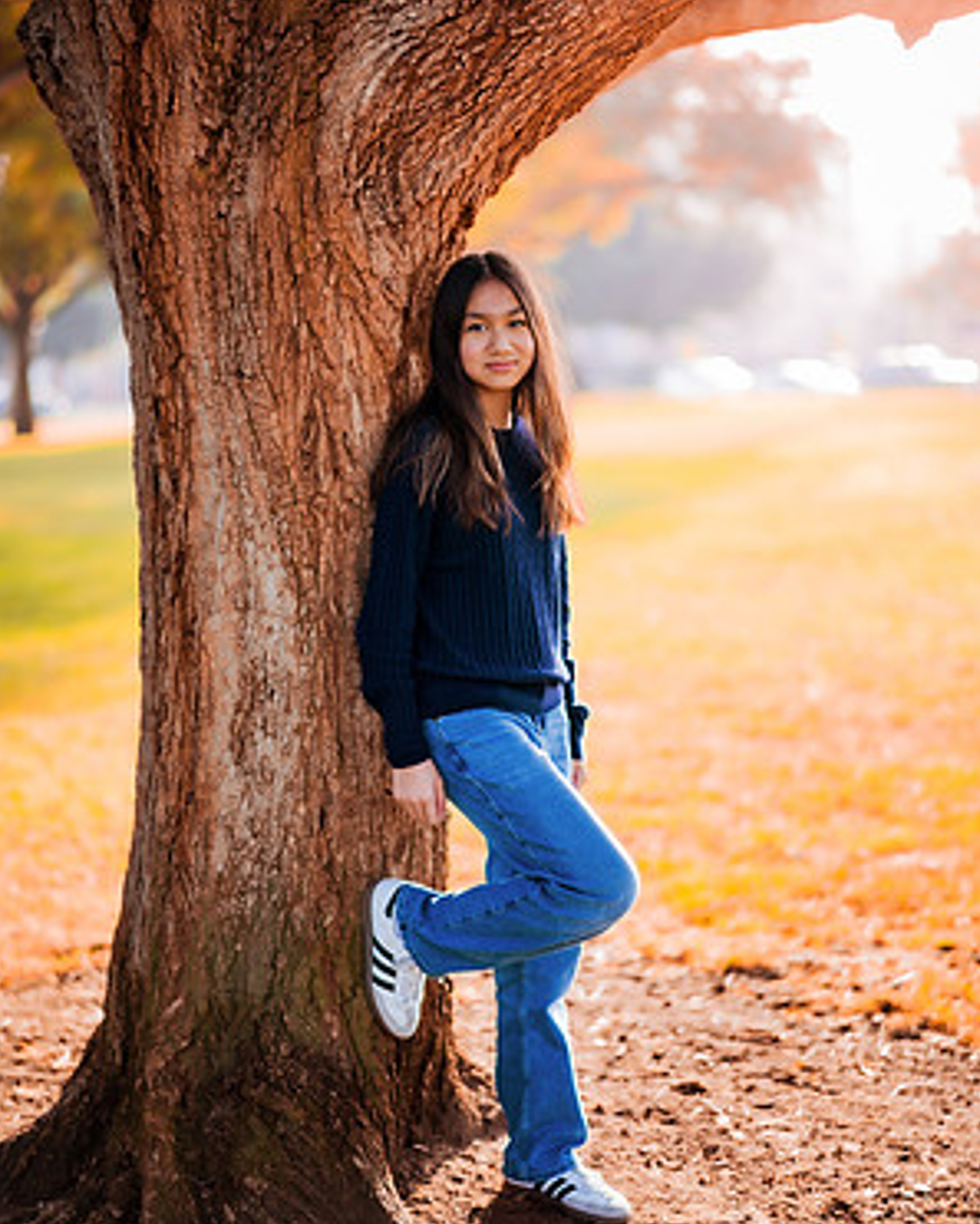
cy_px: 657
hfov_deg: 23.2
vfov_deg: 28.7
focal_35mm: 66
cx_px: 492
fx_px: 2392
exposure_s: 1/500
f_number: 1.4
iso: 100
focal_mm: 58
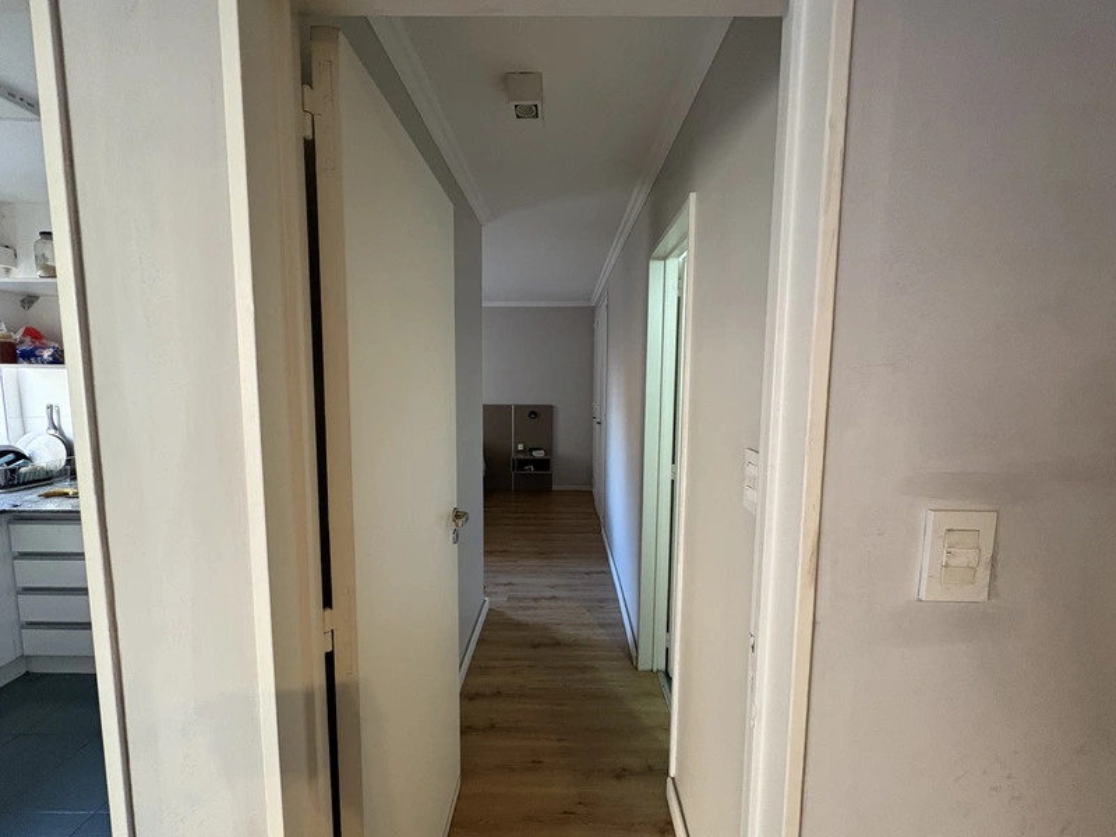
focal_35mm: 14
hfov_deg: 102.1
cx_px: 558
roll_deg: -0.7
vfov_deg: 85.7
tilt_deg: -5.7
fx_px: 451
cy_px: 418
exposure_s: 1/60
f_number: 2.2
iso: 320
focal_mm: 2.22
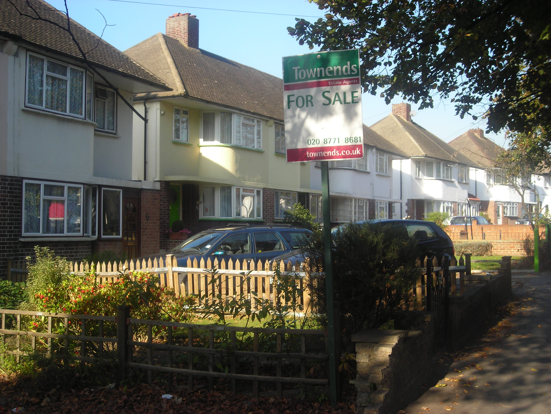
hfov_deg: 40.4
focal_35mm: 47
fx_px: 748
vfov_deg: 30.9
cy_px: 207
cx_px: 276
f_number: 3.4
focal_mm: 7.8
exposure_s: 1/214
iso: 50
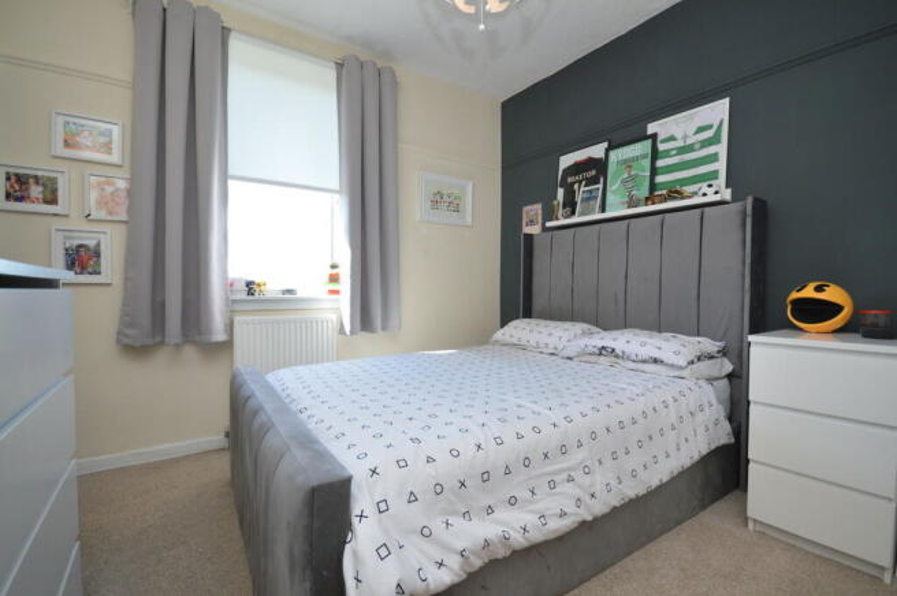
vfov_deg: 77.2
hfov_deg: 100.4
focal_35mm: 15
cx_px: 448
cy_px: 298
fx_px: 373
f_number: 5.6
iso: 400
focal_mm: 10
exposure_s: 1/100
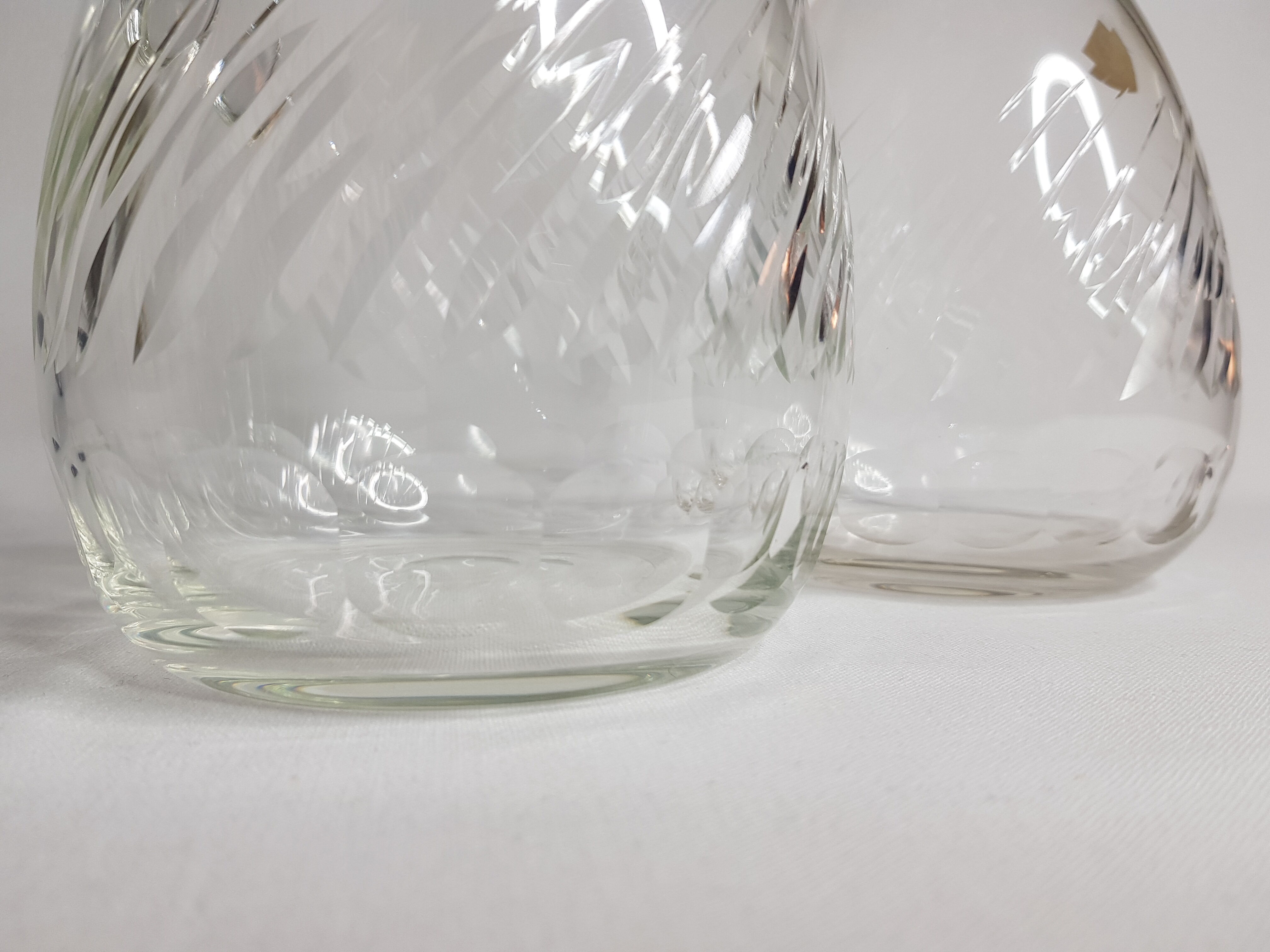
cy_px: 476
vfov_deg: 53.1
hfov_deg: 67.3
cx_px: 635
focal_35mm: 26
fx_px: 954
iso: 40
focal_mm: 4.2
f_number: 1.7
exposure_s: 1/102
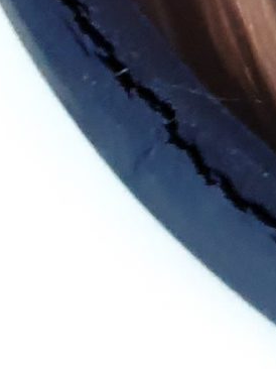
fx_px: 1937
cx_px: 928
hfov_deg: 7.0
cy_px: -521
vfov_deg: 9.6
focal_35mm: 182
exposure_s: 1/25
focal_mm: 4.3
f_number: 2.4
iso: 320
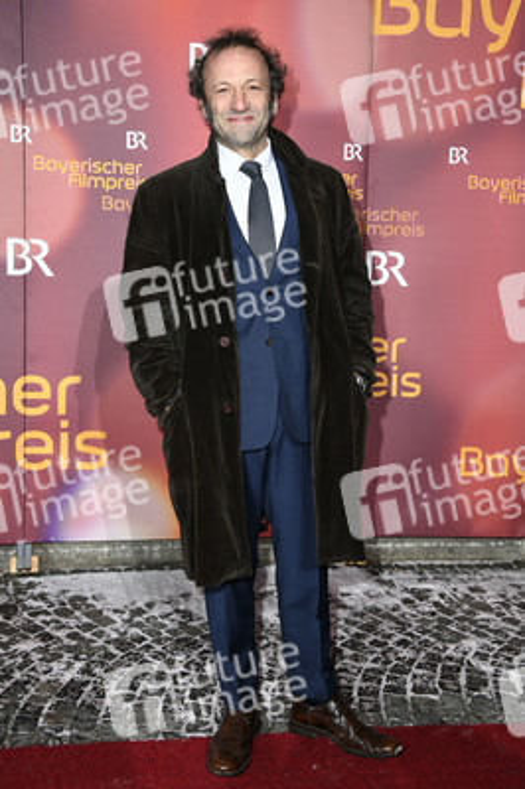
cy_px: 394
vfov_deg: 44.5
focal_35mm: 44
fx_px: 964
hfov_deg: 30.5
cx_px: 262
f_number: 6.3
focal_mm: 44
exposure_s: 1/160
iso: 500
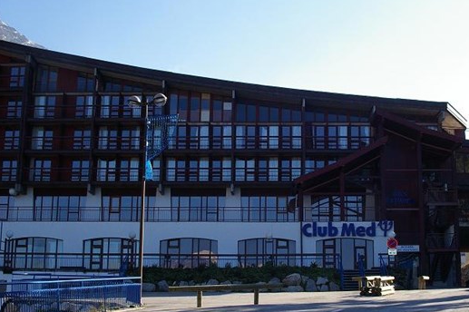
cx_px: 285
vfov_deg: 25.9
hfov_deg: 38.0
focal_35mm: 52
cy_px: 177
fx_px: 677
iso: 400
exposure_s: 1/180
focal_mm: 28
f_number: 13
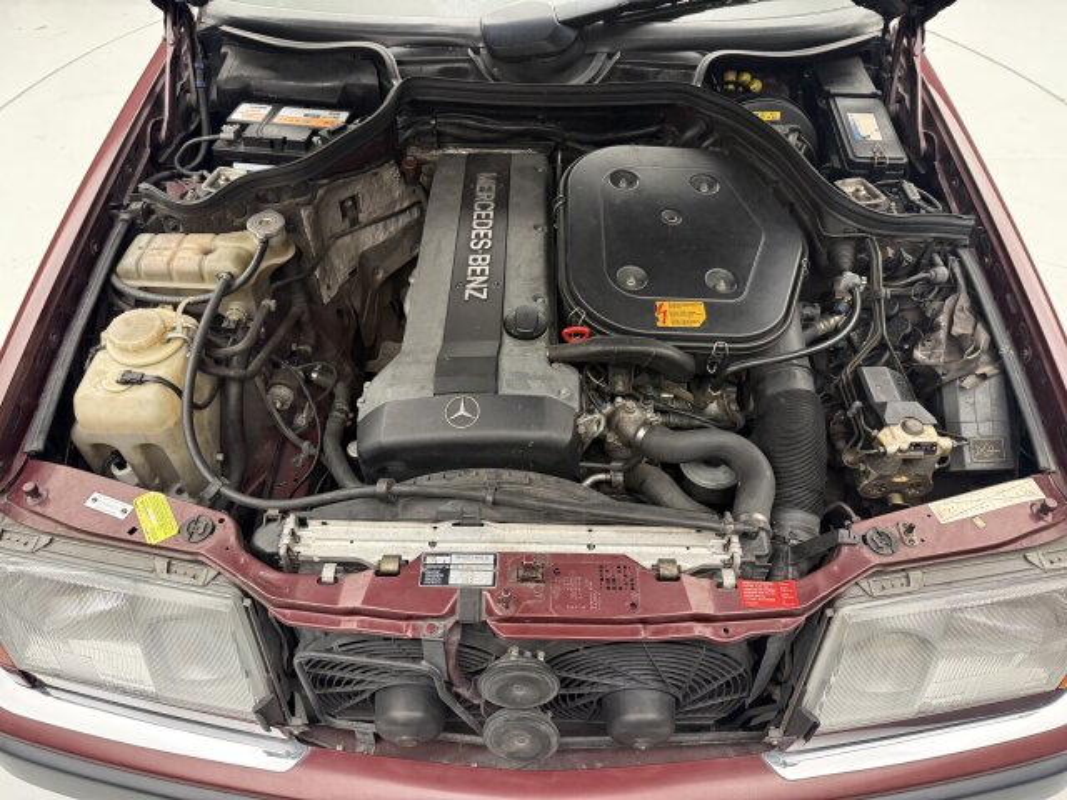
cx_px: 534
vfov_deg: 56.8
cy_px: 400
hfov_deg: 71.6
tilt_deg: -47.1
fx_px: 740
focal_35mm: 24
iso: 500
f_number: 1.78
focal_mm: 6.76
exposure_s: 1/60
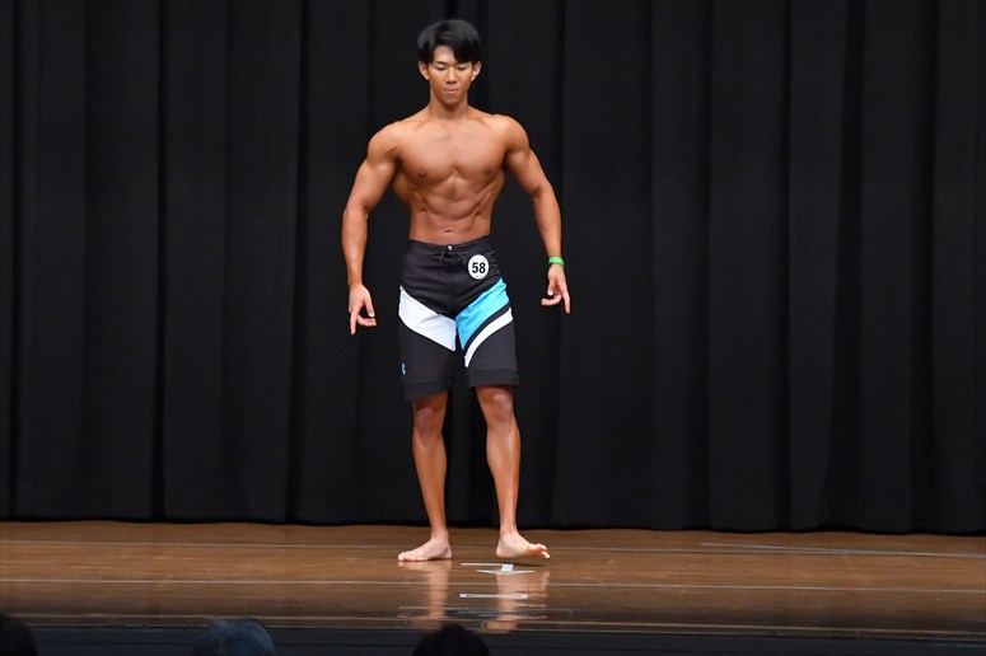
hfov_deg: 9.2
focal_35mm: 225
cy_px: 328
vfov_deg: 6.1
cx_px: 493
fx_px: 6160
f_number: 5.6
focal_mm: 150
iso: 8000
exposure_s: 1/400
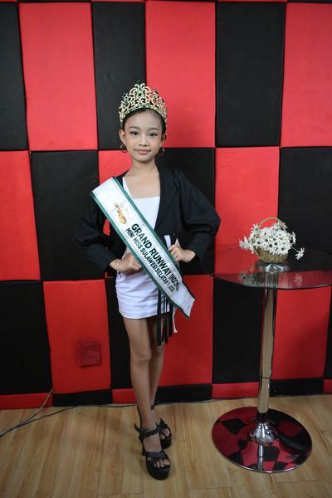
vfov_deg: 59.5
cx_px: 166
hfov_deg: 41.7
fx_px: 436
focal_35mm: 32
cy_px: 249
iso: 3200
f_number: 3.8
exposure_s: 1/200
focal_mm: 21
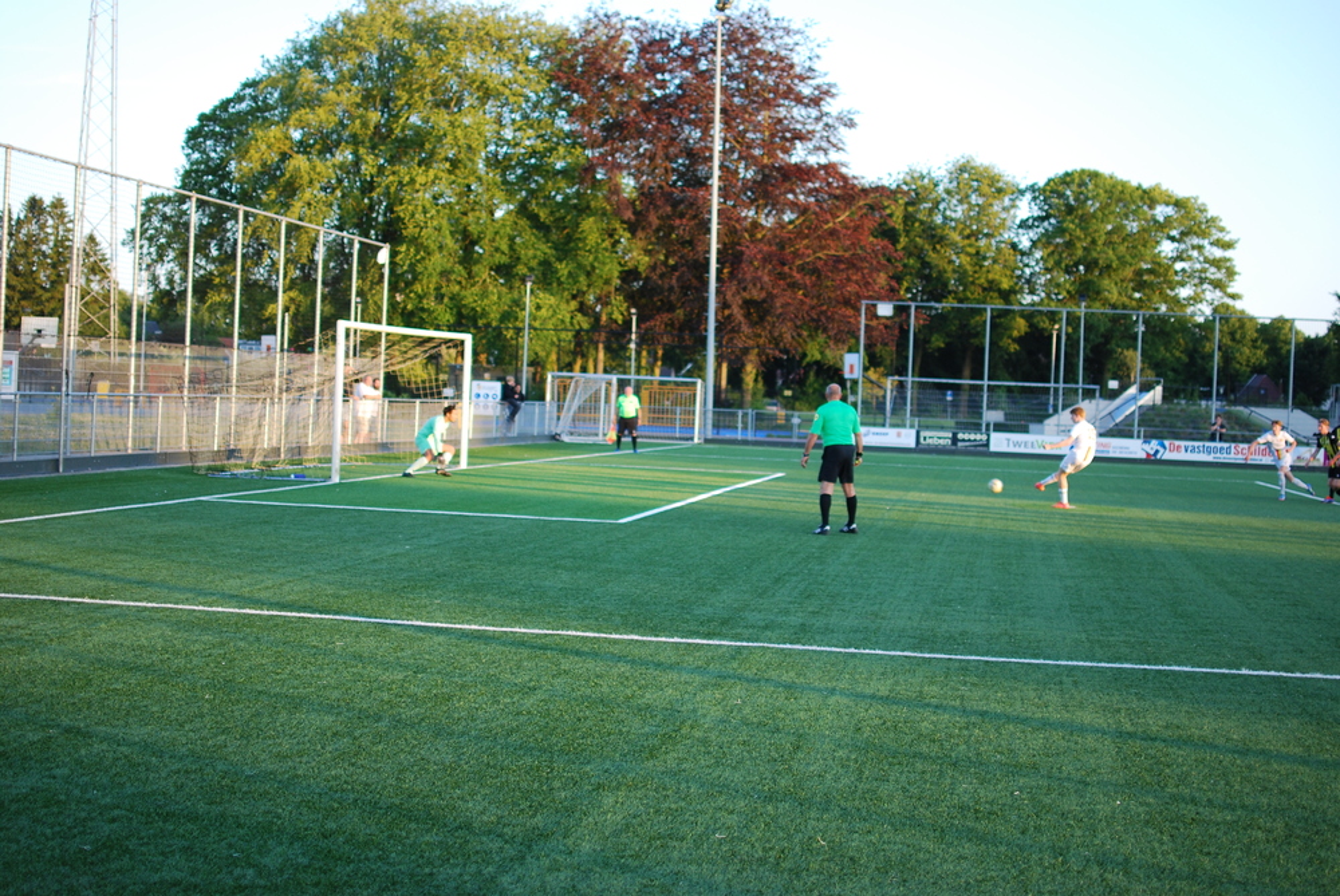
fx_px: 1956
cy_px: 448
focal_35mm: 52
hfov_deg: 37.8
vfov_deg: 25.8
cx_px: 670
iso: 200
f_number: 2
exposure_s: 1/500
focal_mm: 35
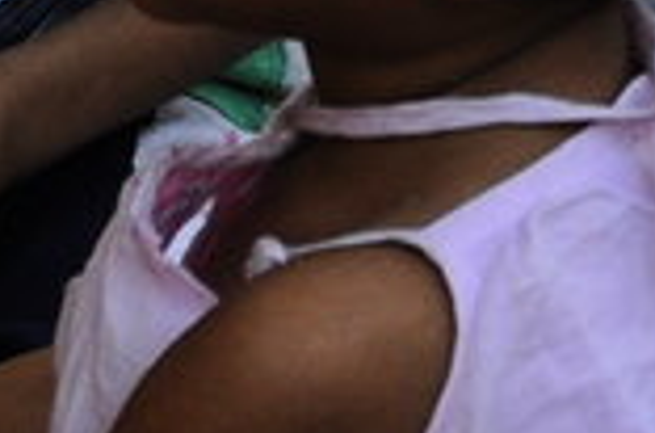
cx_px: -1293
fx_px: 6802
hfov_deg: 5.2
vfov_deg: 3.6
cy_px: -8
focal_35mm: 375
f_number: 6.3
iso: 400
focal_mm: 38
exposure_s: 1/100
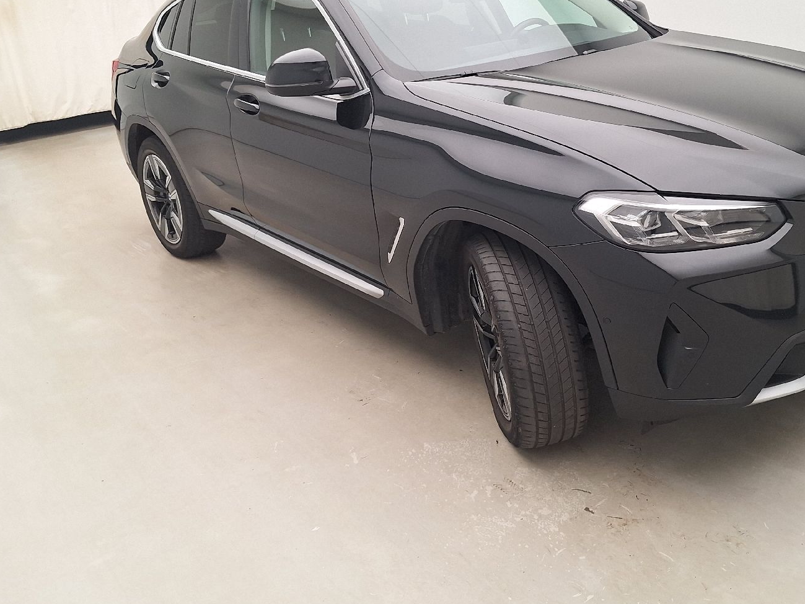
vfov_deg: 41.5
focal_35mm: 34
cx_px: 488
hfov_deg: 53.5
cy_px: 234
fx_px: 791
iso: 64
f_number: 1.8
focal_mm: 5.54
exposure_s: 1/100
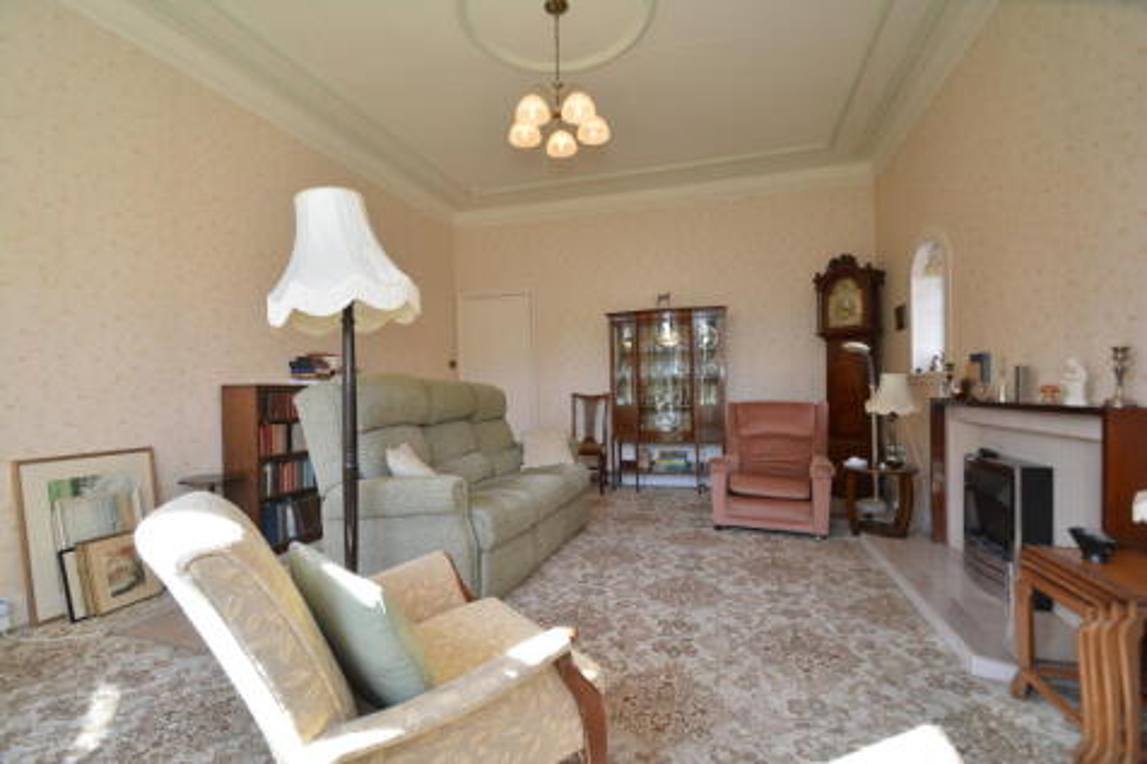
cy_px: 382
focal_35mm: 15
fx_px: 478
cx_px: 574
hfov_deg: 100.4
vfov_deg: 77.3
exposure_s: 1/15
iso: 100
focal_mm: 10
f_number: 5.6
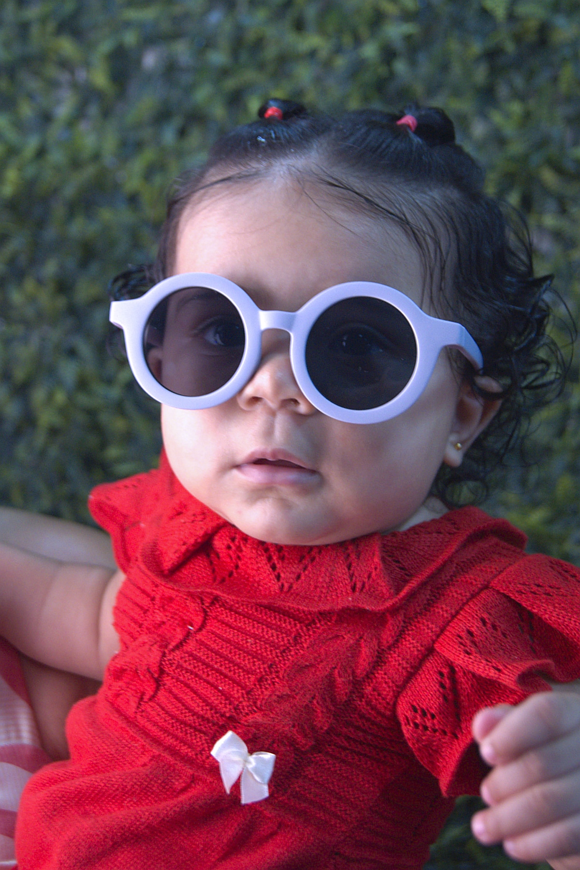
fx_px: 1269
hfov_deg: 25.8
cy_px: 435
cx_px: 290
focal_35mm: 52
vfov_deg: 37.9
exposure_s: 1/60
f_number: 5.7
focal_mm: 35
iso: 500
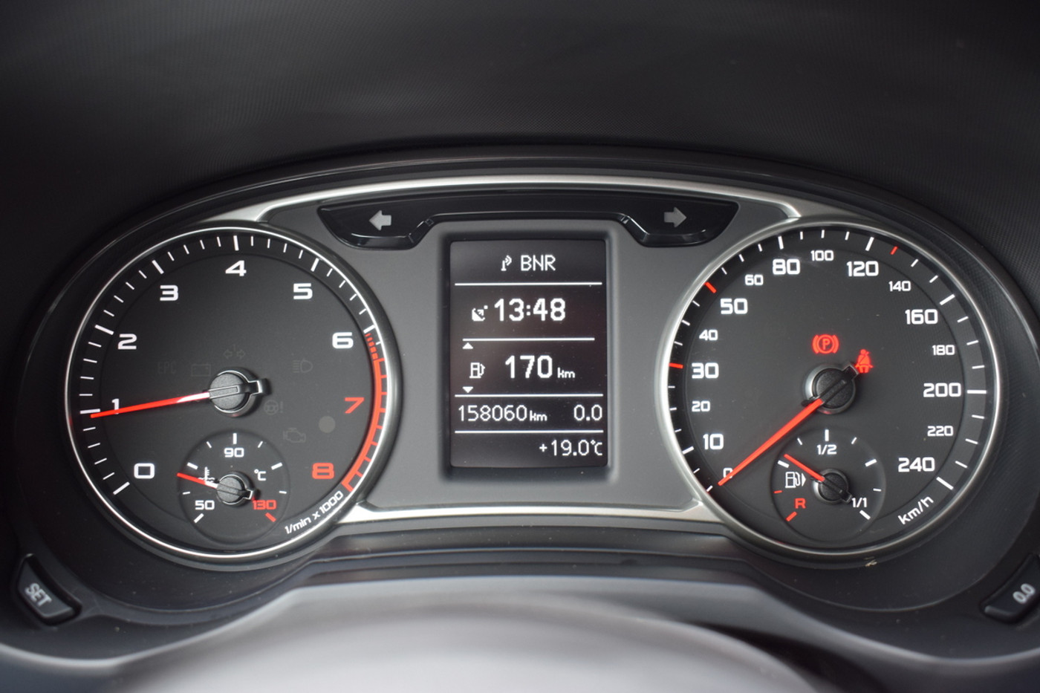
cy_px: 346
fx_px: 1040
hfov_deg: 53.1
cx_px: 520
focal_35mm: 36
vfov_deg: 36.9
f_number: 4
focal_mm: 24
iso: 800
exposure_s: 1/60
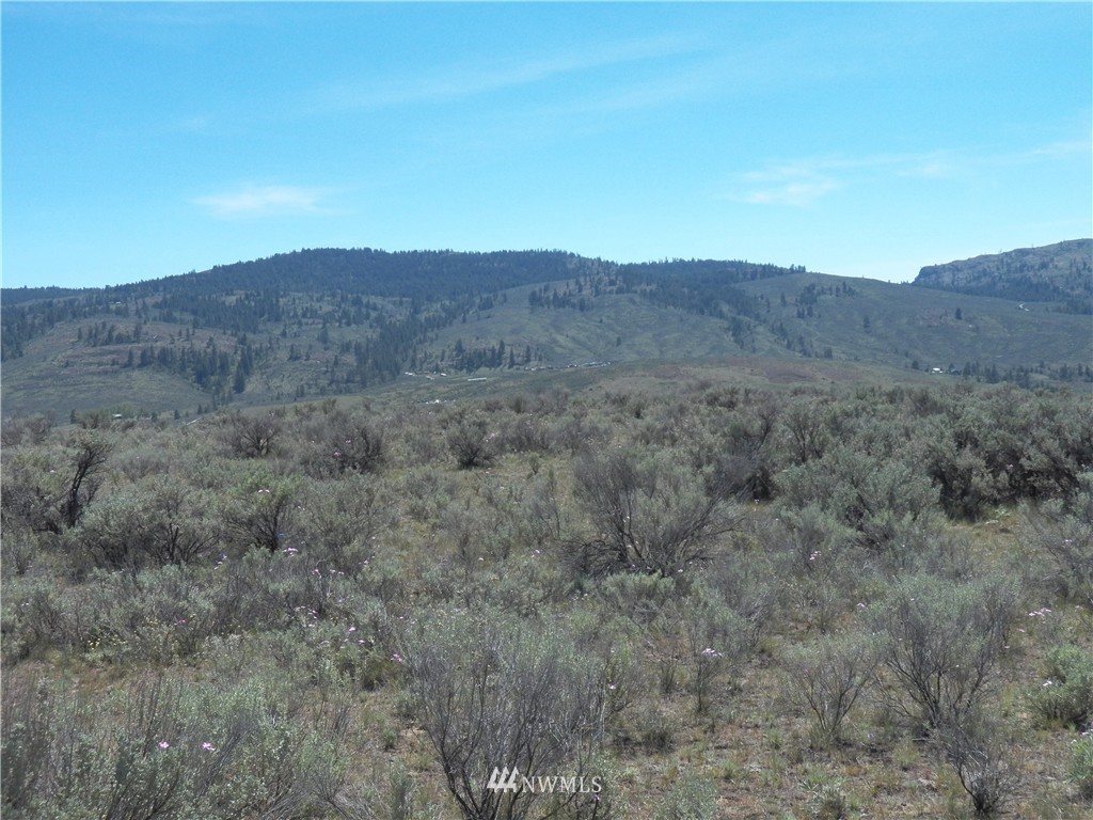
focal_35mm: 40
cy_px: 410
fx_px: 1263
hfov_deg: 46.8
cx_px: 546
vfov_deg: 36.0
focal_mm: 7.1
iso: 125
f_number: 4
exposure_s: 1/2000
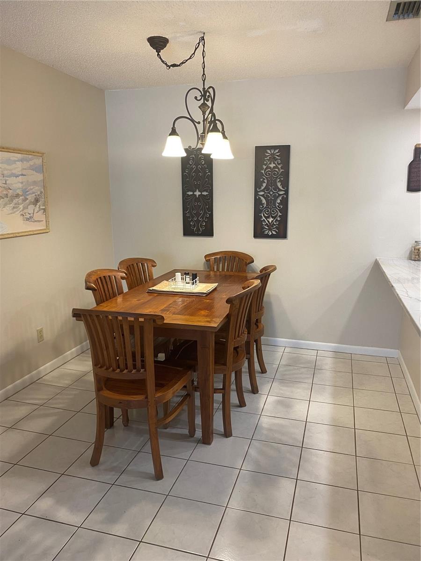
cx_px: 210
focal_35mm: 26
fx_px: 422
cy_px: 280
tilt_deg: -10.8
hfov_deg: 53.1
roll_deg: +0.5
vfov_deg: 67.3
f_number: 1.8
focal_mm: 4.25
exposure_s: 1/60
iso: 100
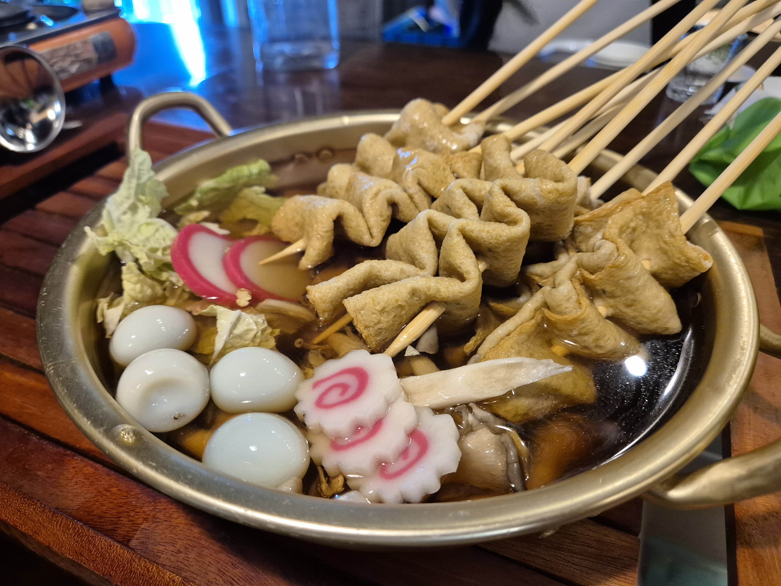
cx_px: 390
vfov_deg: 58.9
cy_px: 293
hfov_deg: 73.9
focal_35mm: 23
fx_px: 519
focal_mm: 5.4
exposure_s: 1/120
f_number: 1.8
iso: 1000
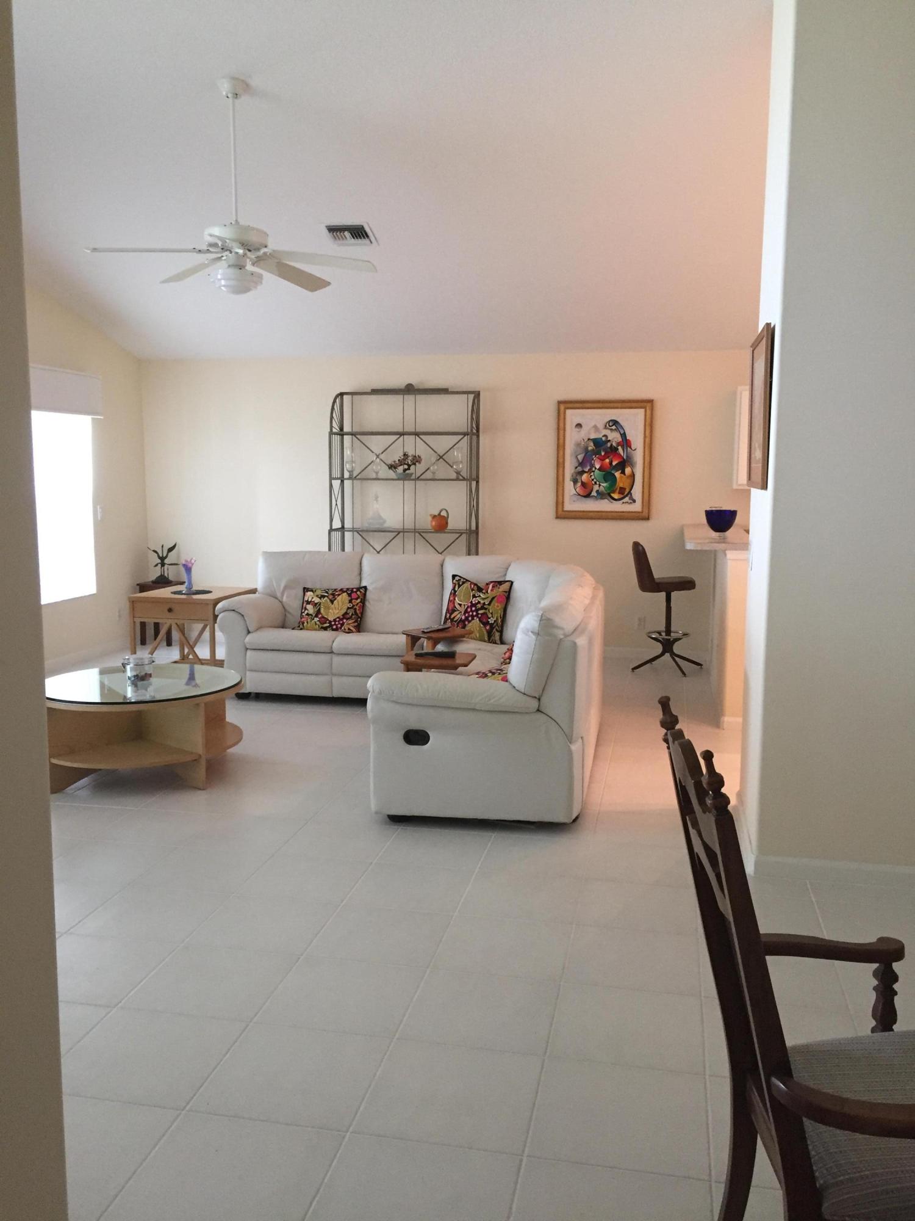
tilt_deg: -9.1
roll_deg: -0.5
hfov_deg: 48.2
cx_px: 458
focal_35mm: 29
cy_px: 610
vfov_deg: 61.7
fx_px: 1022
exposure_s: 1/30
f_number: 2.2
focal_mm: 4.15
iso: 125
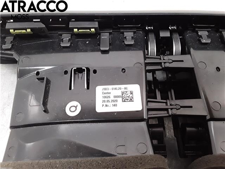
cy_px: 84
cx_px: 112
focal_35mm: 28
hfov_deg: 63.4
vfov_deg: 49.7
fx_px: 182
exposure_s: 1/50
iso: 160
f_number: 1.9
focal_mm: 2.91
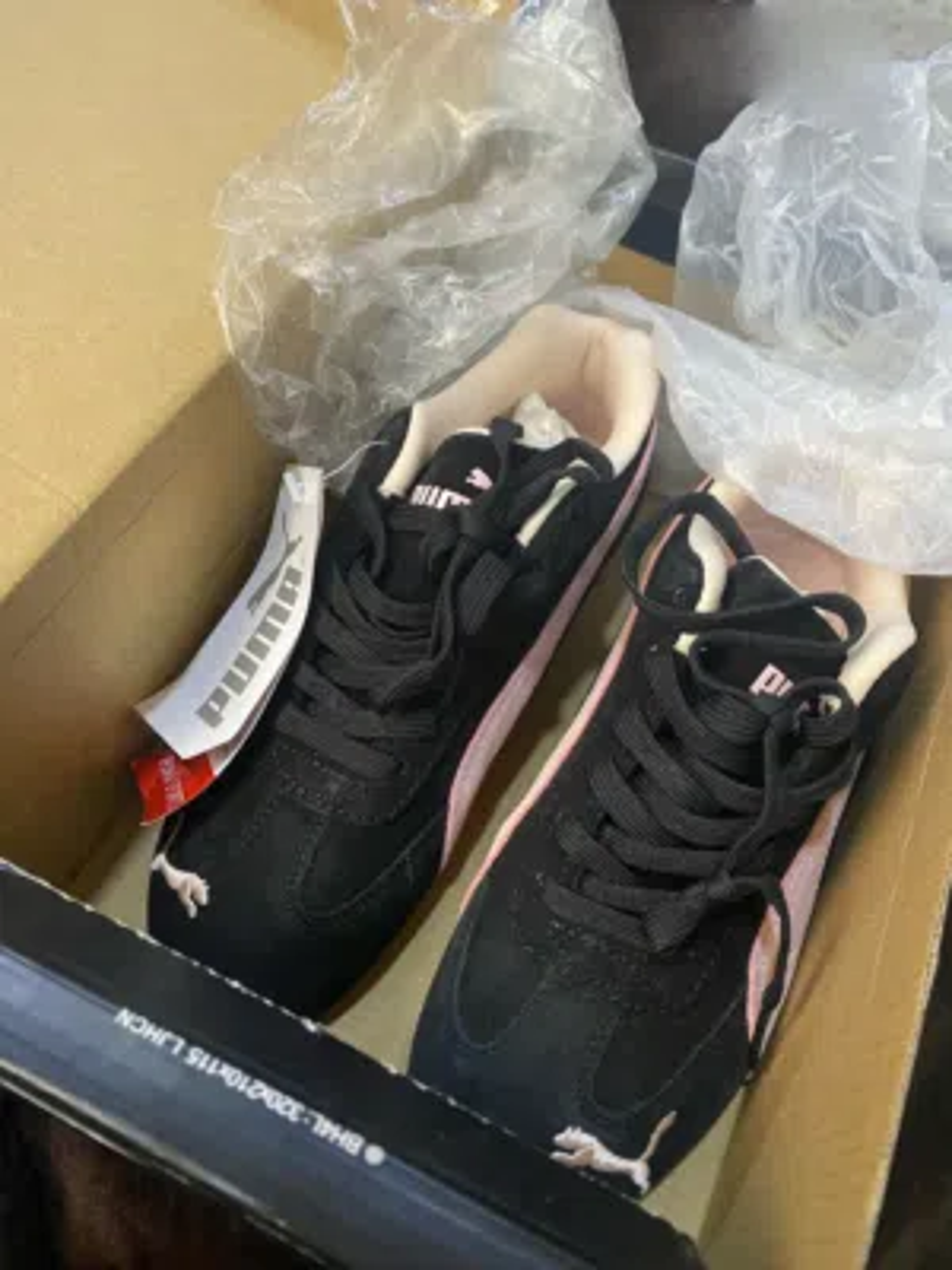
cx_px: 476
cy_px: 635
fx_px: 953
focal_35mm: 26
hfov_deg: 53.1
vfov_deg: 67.3
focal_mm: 4.25
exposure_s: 1/50
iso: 400
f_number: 1.8
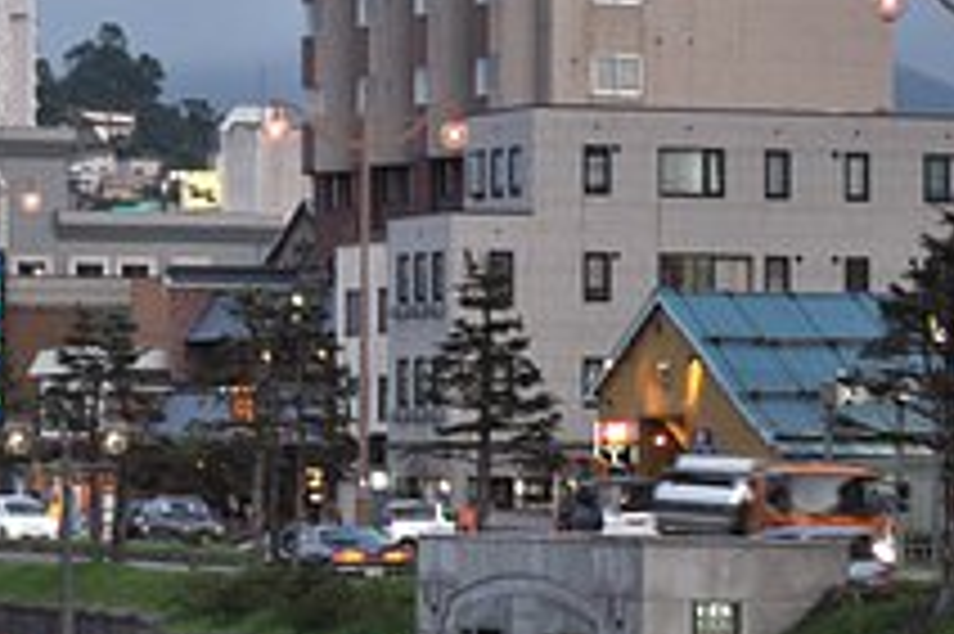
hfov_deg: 10.3
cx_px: 45
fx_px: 5275
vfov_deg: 6.9
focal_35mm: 199
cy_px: 679
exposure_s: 1/30
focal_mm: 55
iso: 320
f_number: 4
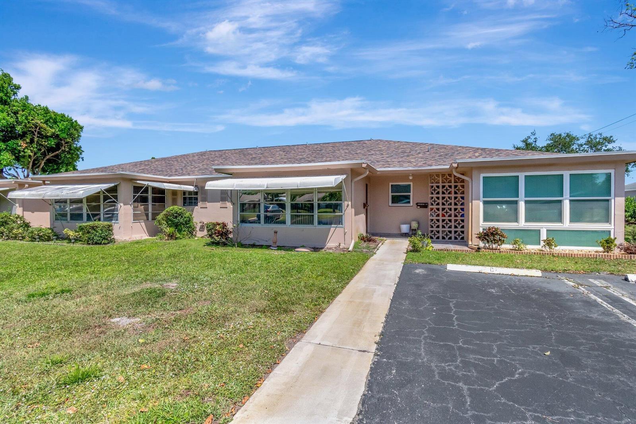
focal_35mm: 18
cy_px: 212
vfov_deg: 67.4
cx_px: 318
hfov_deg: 90.0
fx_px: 318
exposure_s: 1/5000
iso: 1100
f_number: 8
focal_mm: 12
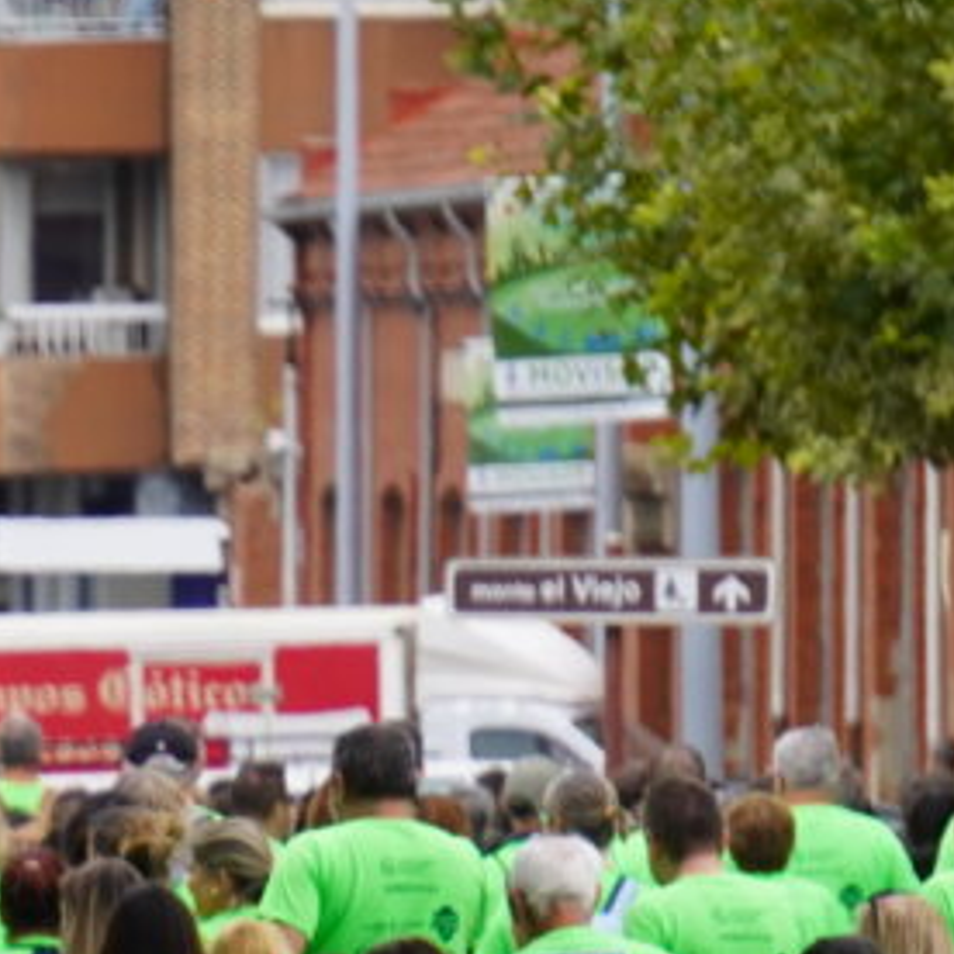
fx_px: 32115
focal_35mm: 1030
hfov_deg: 1.7
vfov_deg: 1.7
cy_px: 1256
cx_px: -567
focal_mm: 174
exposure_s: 1/320
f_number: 6.3
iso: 250
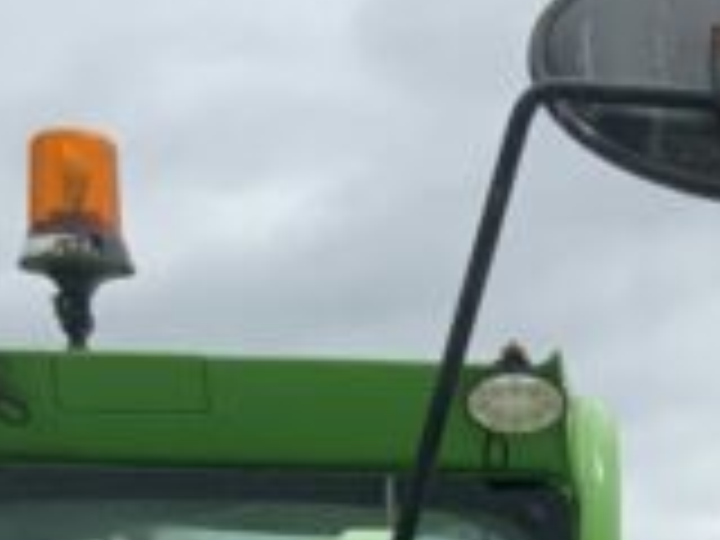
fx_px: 3869
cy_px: 1404
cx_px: 963
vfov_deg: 7.4
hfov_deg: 10.4
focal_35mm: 186
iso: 16
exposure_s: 1/1490
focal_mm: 3
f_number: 1.8
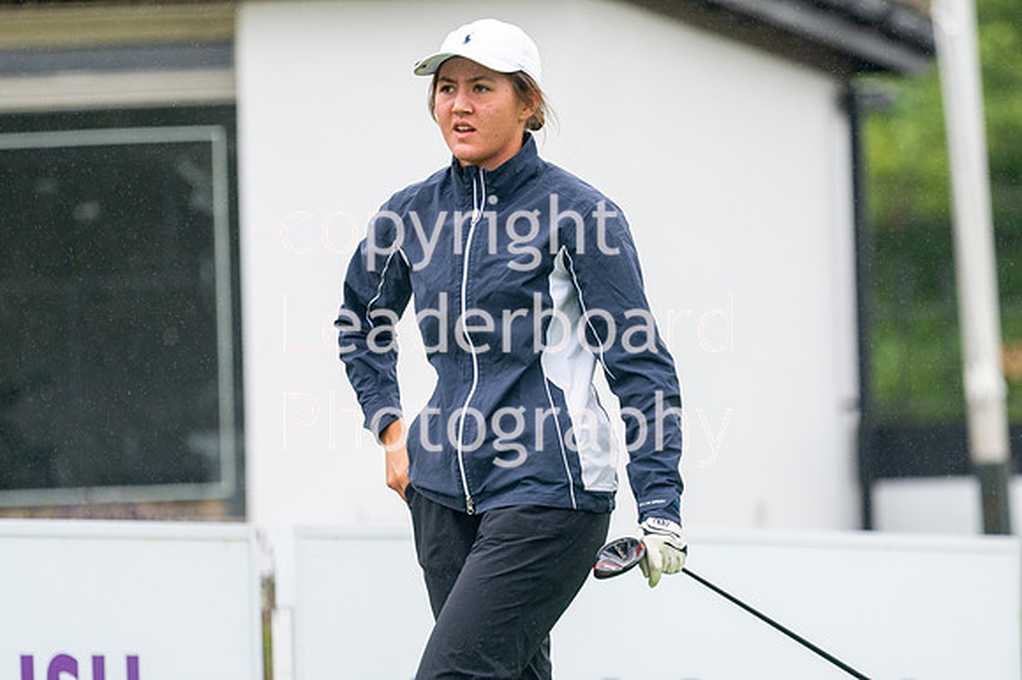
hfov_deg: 4.3
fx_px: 13563
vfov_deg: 2.9
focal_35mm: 478
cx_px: 540
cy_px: 351
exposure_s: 1/1250
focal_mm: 300
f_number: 4
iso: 400
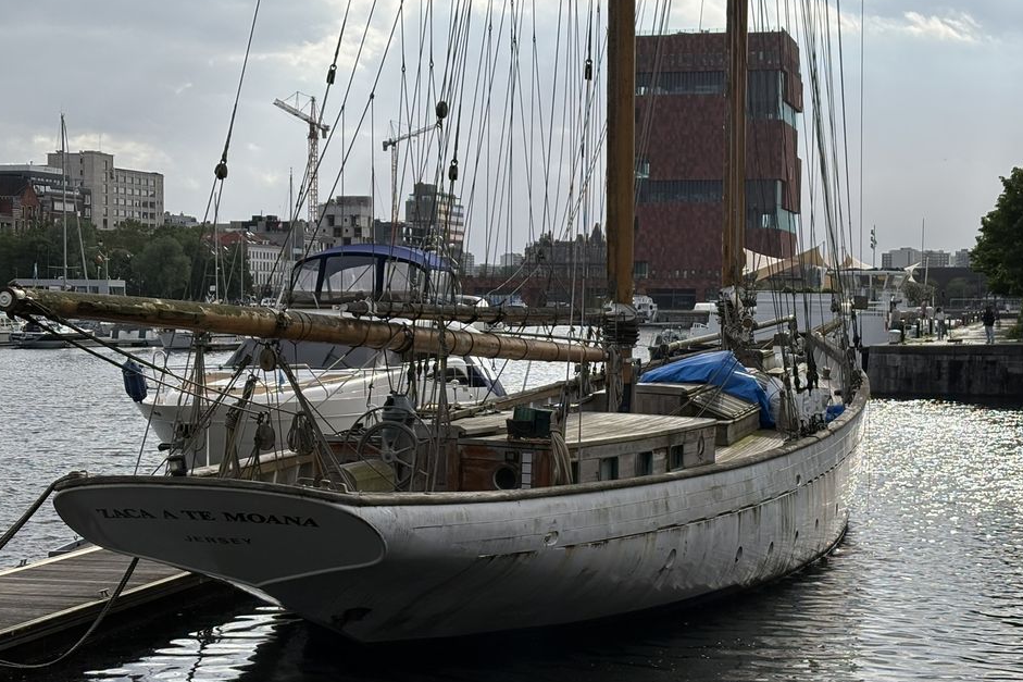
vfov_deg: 19.7
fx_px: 1960
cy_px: 387
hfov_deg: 29.2
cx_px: 539
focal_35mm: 69
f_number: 1.6
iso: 32
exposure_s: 1/3448
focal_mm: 5.96
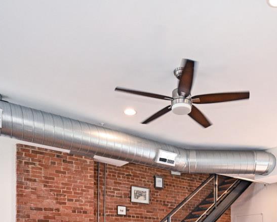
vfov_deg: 35.2
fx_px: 295
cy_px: 245
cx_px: 173
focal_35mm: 36
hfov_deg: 49.8
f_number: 4
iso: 720
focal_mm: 14
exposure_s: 1/60
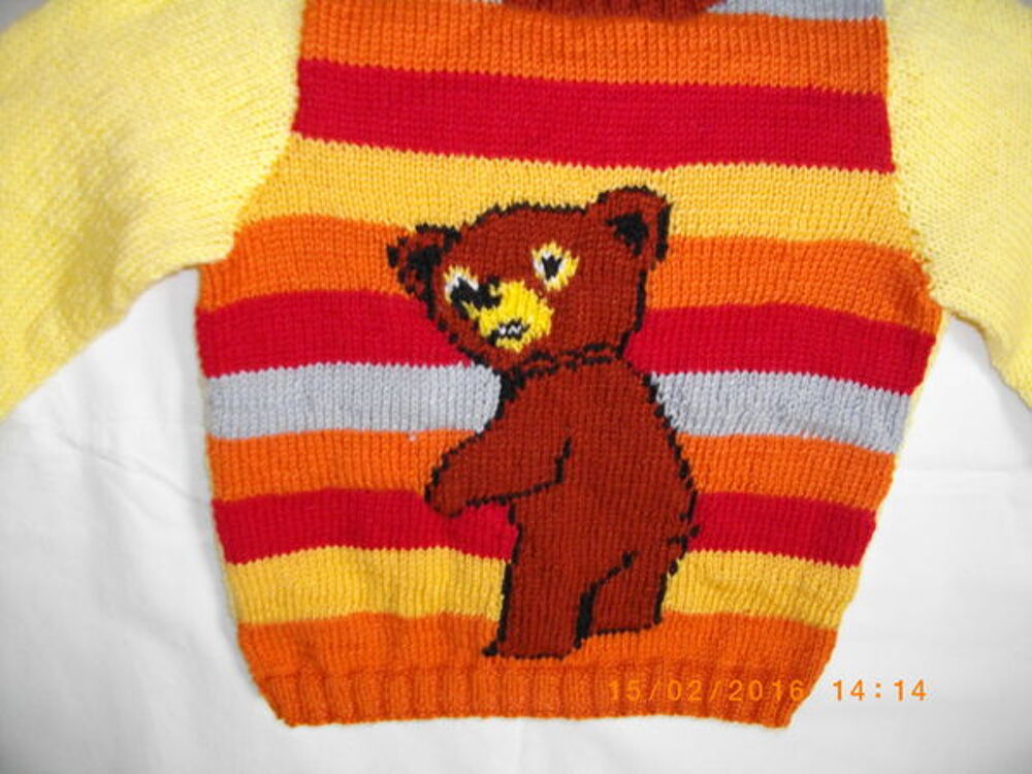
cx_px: 516
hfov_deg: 56.8
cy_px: 387
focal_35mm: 32
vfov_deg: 44.2
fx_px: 954
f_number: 2.9
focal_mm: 5.7
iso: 214
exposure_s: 1/50
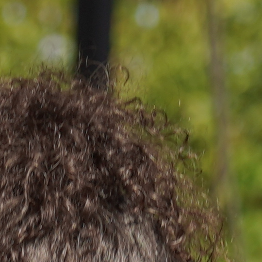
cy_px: 761
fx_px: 8486
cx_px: -40
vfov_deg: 1.8
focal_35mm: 991
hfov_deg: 1.8
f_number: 4.5
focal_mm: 105
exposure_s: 1/400
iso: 100
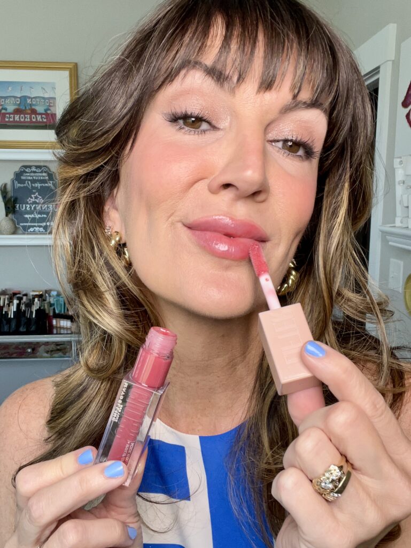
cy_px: 274
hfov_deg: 46.8
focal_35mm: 30
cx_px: 206
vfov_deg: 60.0
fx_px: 475
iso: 50
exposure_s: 1/121
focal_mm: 2.71
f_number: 2.2
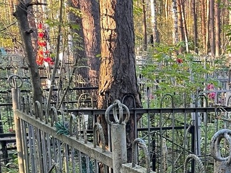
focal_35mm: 69
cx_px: 248
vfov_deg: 20.2
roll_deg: +0.5
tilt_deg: -9.3
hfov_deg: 26.2
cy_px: 195
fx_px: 460
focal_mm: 4.2
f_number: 1.6
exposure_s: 1/60
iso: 200
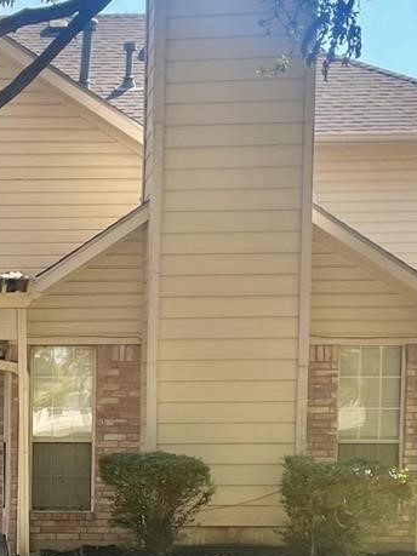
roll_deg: +1.0
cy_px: 514
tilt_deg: -3.3
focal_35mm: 87
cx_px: -76
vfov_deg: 21.9
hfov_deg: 16.3
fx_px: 1398
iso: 32
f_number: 1.6
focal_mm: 4.2
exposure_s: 1/475
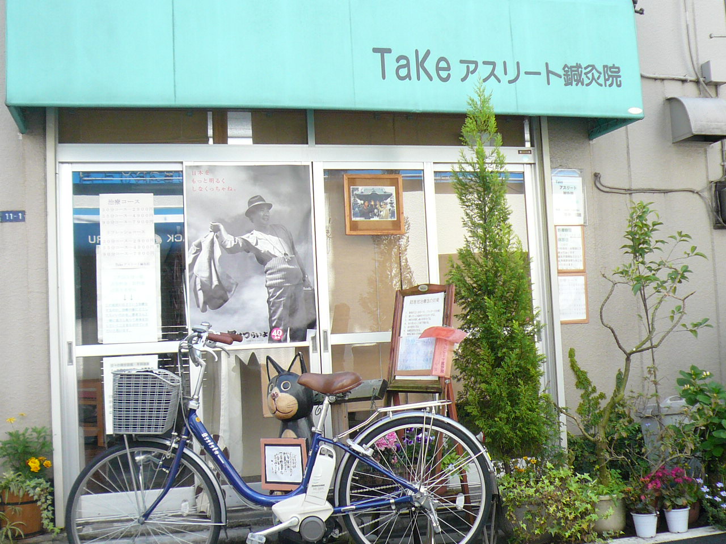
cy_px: 272
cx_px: 363
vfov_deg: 34.3
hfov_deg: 44.8
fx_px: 881
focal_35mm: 42
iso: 100
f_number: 2.8
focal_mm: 4.6
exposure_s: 1/200
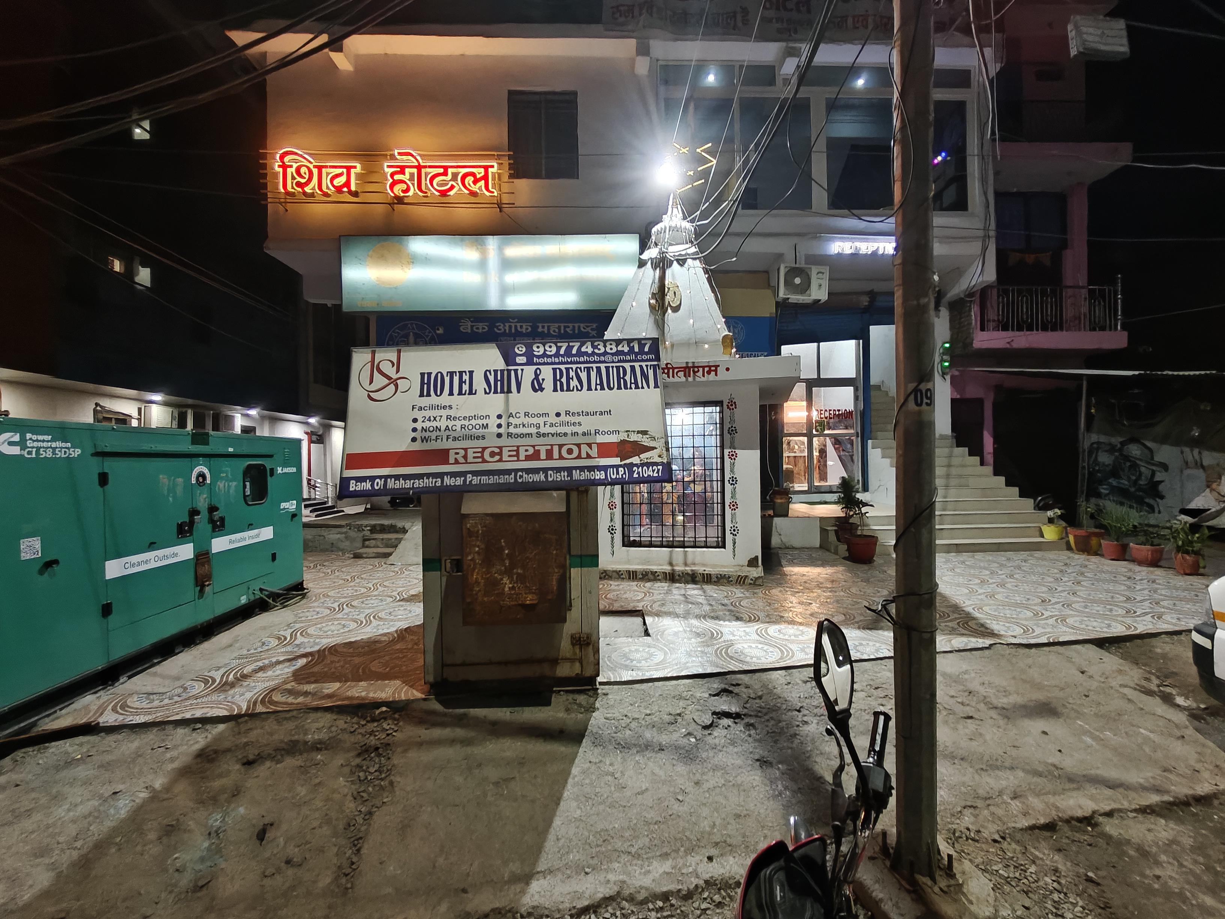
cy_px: 460
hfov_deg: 94.5
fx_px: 566
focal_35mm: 16
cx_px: 612
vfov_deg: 78.1
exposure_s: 1/20
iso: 1600
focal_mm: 1.68
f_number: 2.2
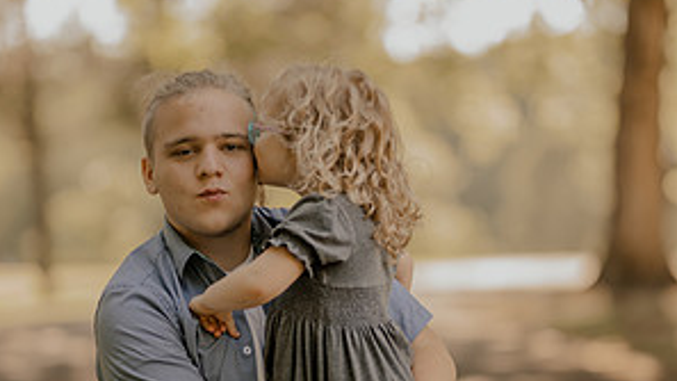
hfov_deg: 15.9
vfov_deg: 9.0
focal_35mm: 135
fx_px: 2423
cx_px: 337
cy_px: 278
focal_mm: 85
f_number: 1.4
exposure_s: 1/200
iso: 64
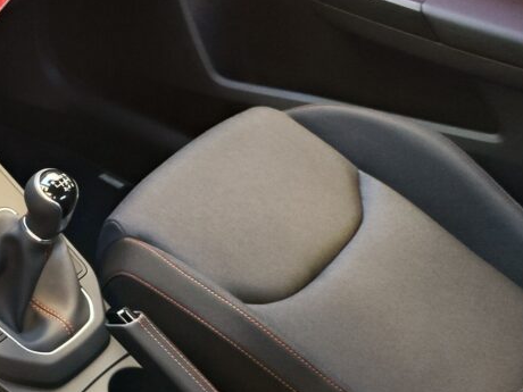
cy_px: 247
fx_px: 1058
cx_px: -138
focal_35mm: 70
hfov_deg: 24.6
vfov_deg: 21.0
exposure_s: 1/50
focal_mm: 7.01
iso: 449
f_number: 1.69
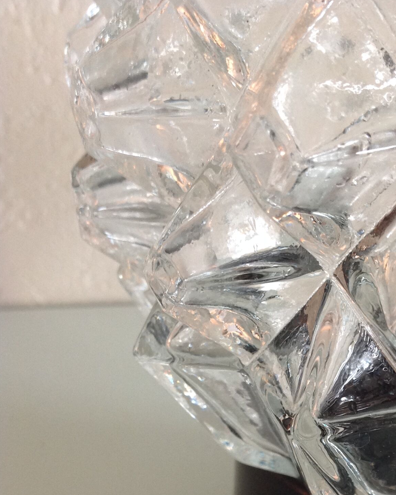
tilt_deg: -30.0
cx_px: 327
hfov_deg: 24.5
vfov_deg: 29.8
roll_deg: +2.0
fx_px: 894
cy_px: 434
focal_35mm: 61
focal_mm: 4.28
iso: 100
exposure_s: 1/15
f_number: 2.4
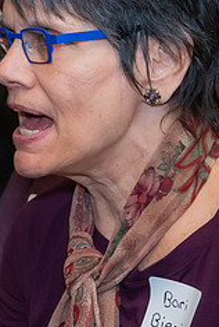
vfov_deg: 6.8
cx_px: 60
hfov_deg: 4.6
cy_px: 183
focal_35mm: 302
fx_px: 2747
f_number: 8
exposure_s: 1/60
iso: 640
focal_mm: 70
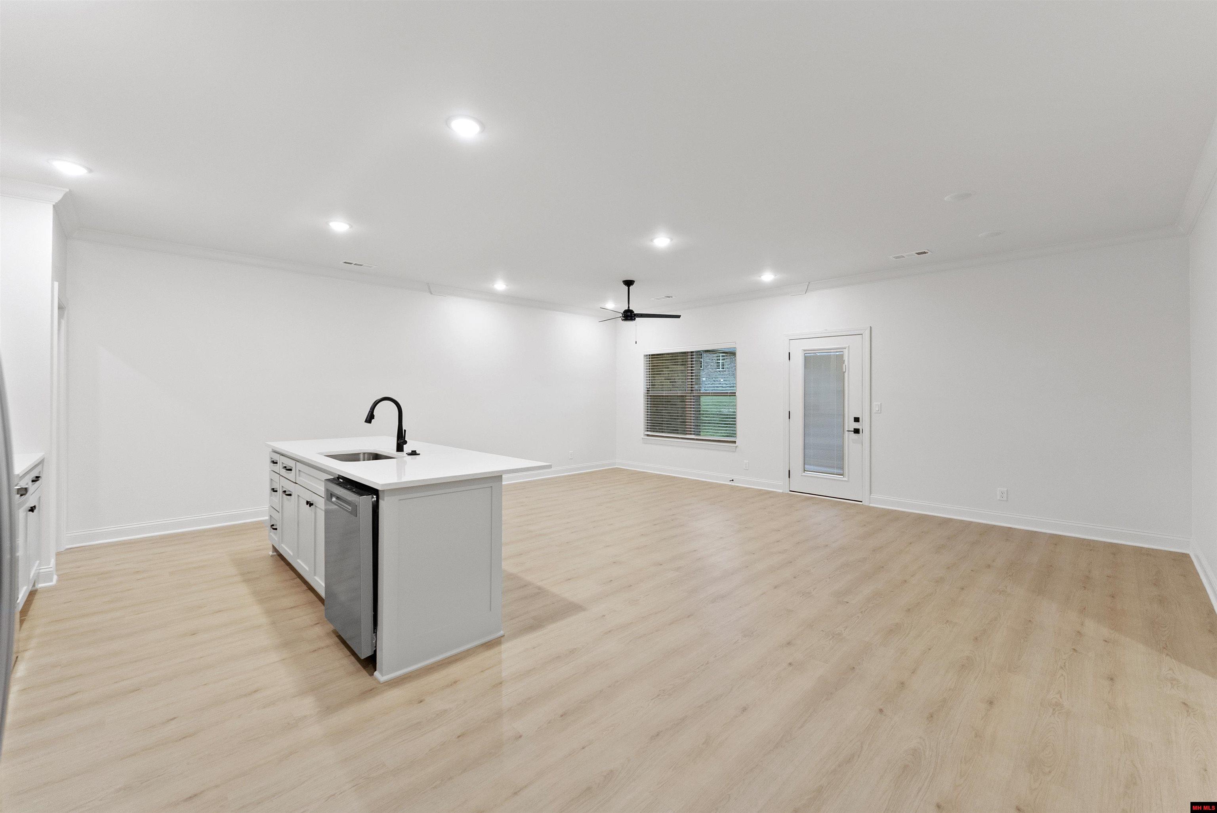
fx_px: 473
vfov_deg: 81.3
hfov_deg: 104.2
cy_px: 406
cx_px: 608
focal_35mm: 14
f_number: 5
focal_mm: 14
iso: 1600
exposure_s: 1/30
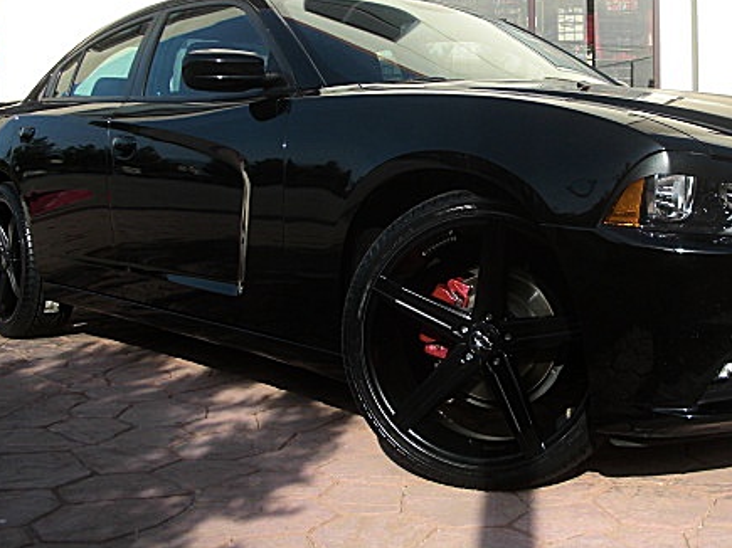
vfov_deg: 27.5
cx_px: 491
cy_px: 230
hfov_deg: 35.8
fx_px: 1120
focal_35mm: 53
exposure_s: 1/500
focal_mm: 6.3
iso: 50
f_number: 2.8
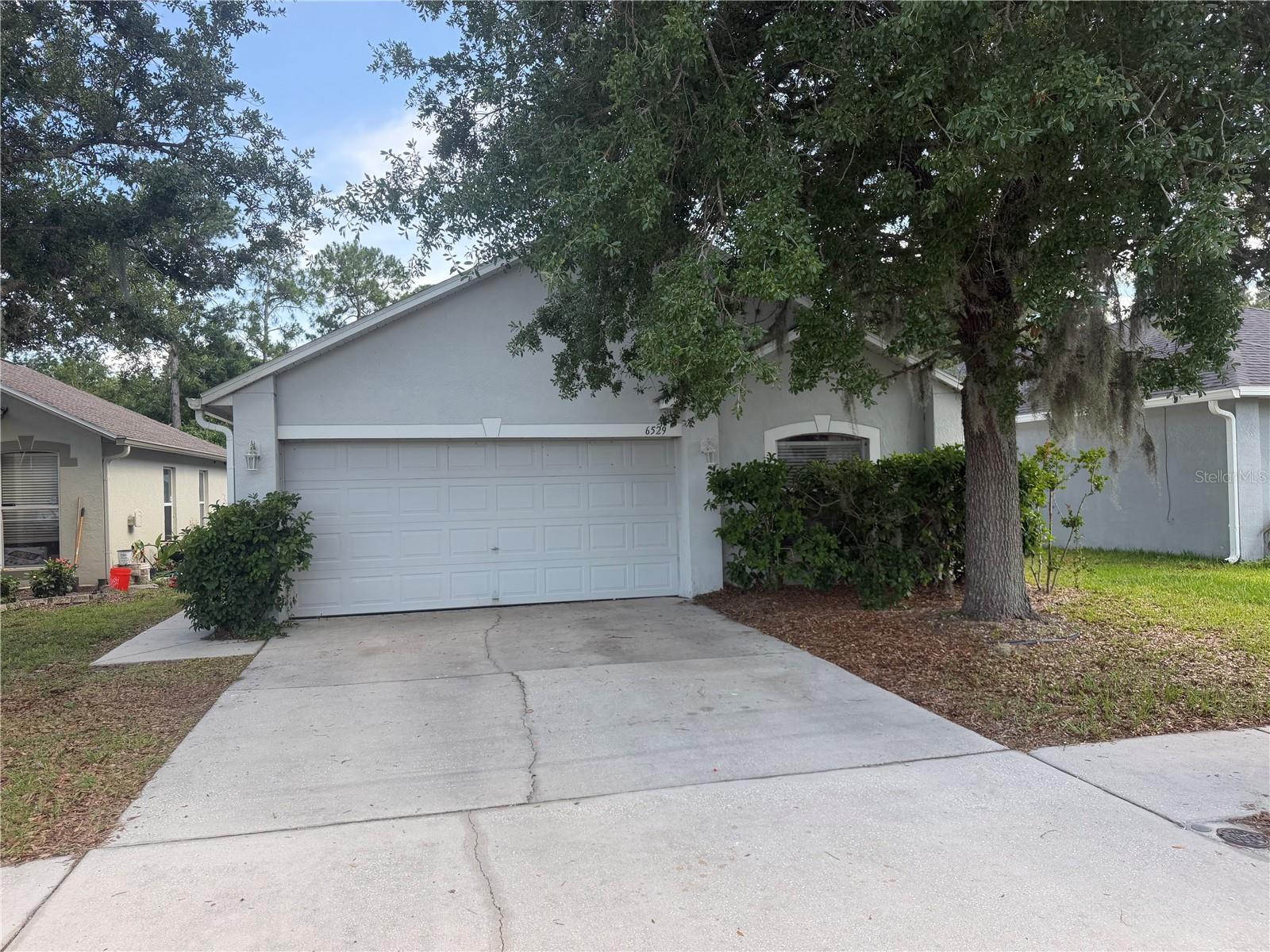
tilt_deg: +0.8
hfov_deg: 71.6
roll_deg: +1.3
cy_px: 476
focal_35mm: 24
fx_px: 881
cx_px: 635
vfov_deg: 56.8
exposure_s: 1/909
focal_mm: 6.76
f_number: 1.78
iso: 100
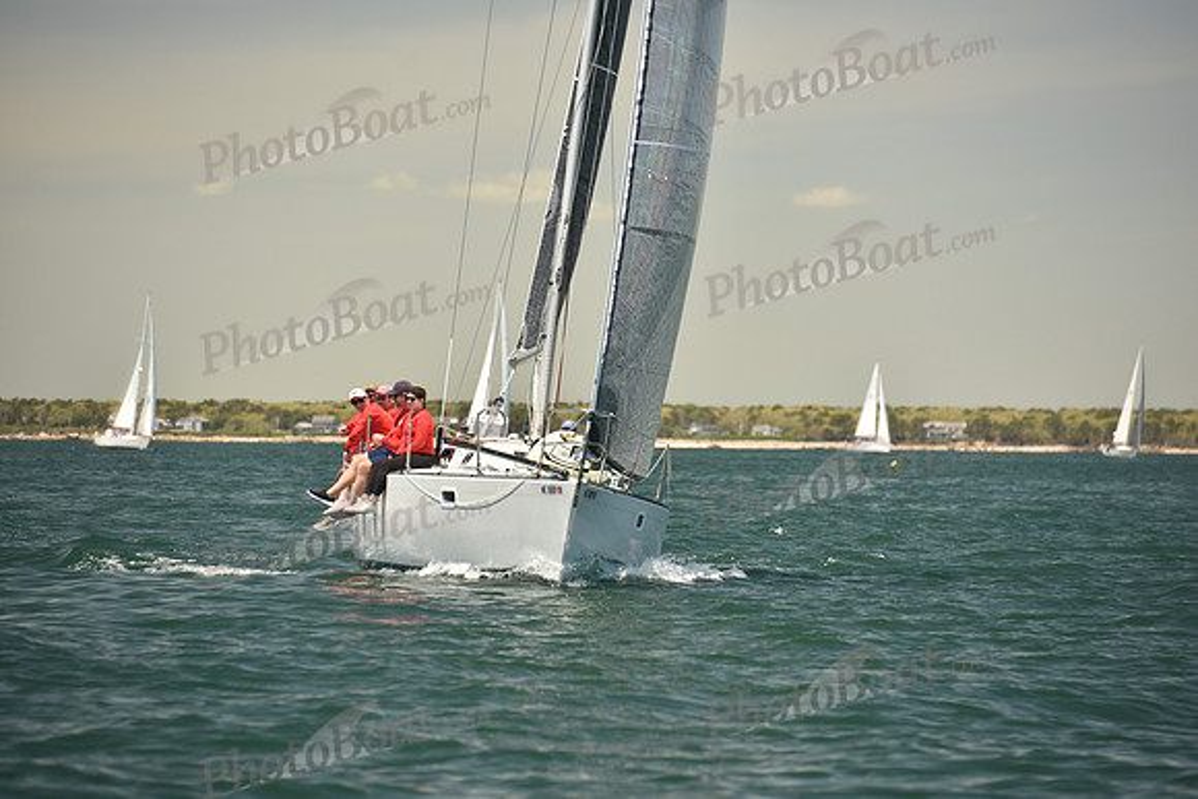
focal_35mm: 200
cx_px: 599
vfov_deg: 6.9
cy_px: 400
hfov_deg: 10.3
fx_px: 6657
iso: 250
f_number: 4.5
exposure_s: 1/800
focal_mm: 200
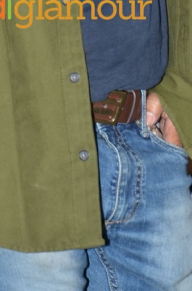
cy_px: -134
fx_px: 2855
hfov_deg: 3.8
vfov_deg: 5.8
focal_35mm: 355
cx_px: 26
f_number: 6.3
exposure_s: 1/125
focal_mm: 80
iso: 320
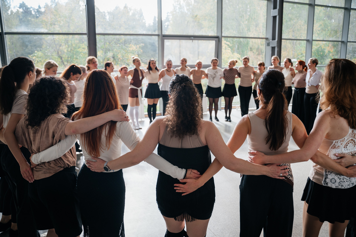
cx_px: 178
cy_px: 118
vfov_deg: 46.3
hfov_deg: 65.5
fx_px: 277
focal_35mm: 28
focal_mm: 28
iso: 400
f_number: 3.2
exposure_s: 1/250
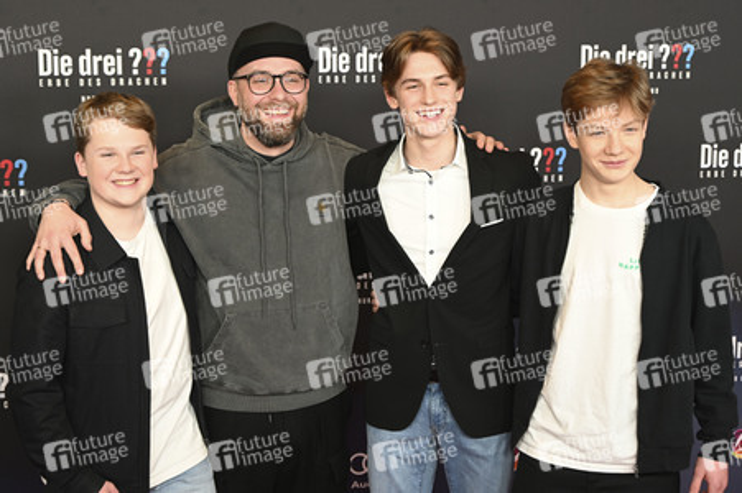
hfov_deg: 35.1
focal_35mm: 57
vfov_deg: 23.7
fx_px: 1174
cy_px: 246
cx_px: 371
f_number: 5.6
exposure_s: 1/160
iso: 1000
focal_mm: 57
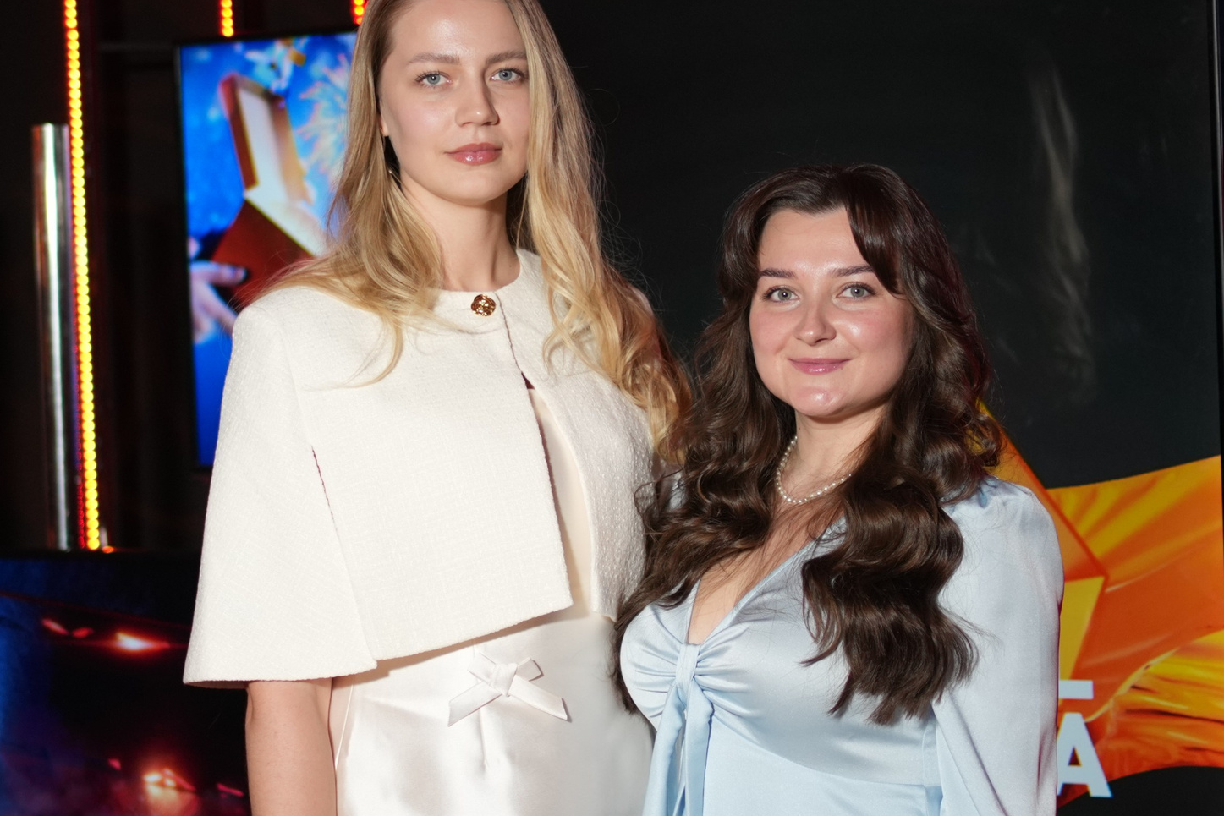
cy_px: 403
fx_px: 3128
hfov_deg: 22.1
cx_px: 460
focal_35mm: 92
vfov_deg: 14.9
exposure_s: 1/400
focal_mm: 35
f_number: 1.8
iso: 500
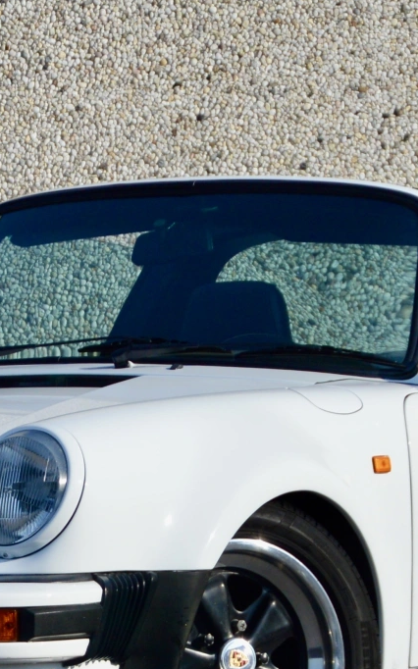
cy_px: 506
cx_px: 160
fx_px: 5489
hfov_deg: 4.4
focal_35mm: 301
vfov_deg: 7.0
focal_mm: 70
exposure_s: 1/500
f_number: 5.6
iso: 250
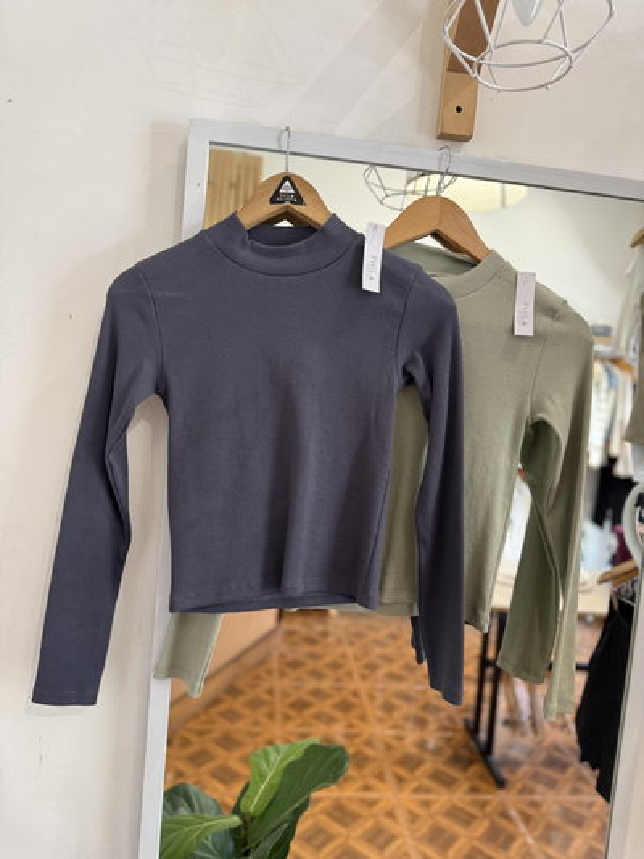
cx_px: 322
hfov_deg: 56.8
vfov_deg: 71.6
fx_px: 595
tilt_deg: -3.9
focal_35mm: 24
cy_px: 430
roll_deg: -5.4
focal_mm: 6.76
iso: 200
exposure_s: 1/110
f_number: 1.78
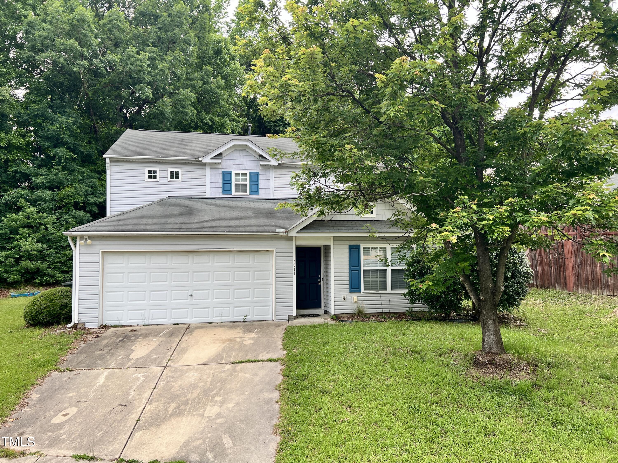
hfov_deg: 67.3
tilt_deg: +2.2
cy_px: 232
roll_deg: +0.5
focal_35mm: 26
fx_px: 464
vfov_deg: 53.1
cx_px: 309
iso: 40
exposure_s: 1/156
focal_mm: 5.7
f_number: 1.5
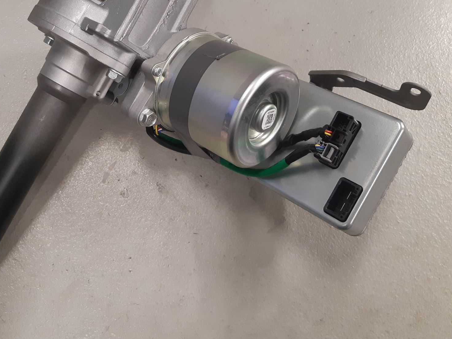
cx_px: 157
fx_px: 470
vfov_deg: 39.1
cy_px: 107
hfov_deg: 50.6
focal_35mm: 36
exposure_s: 1/50
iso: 200
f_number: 1.7
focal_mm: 3.93
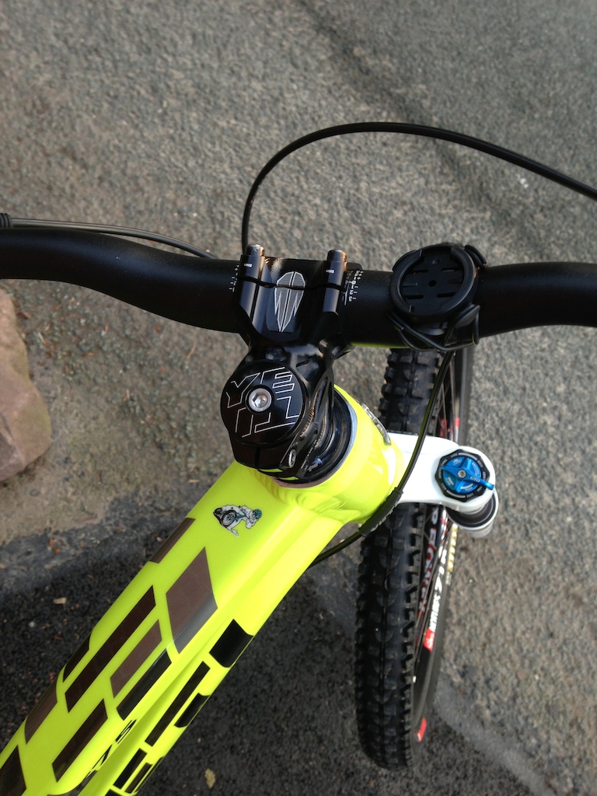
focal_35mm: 33
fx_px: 759
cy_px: 398
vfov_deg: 55.4
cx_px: 298
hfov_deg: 42.9
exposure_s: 1/40
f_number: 2.4
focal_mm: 4.13
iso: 50
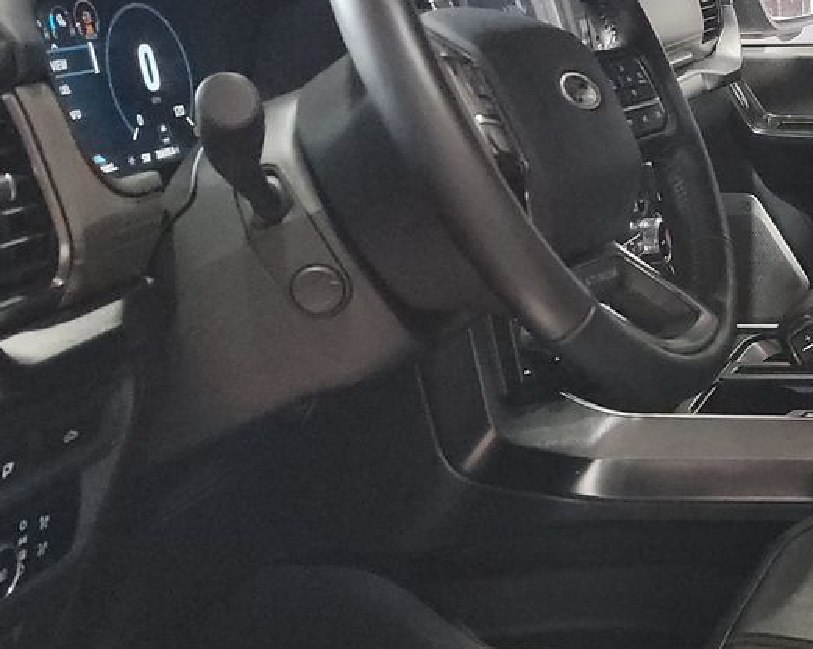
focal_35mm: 72
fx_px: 1731
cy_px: 353
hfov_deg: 24.1
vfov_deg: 21.2
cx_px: 961
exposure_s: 1/59
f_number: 1.8
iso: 1885
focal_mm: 6.7
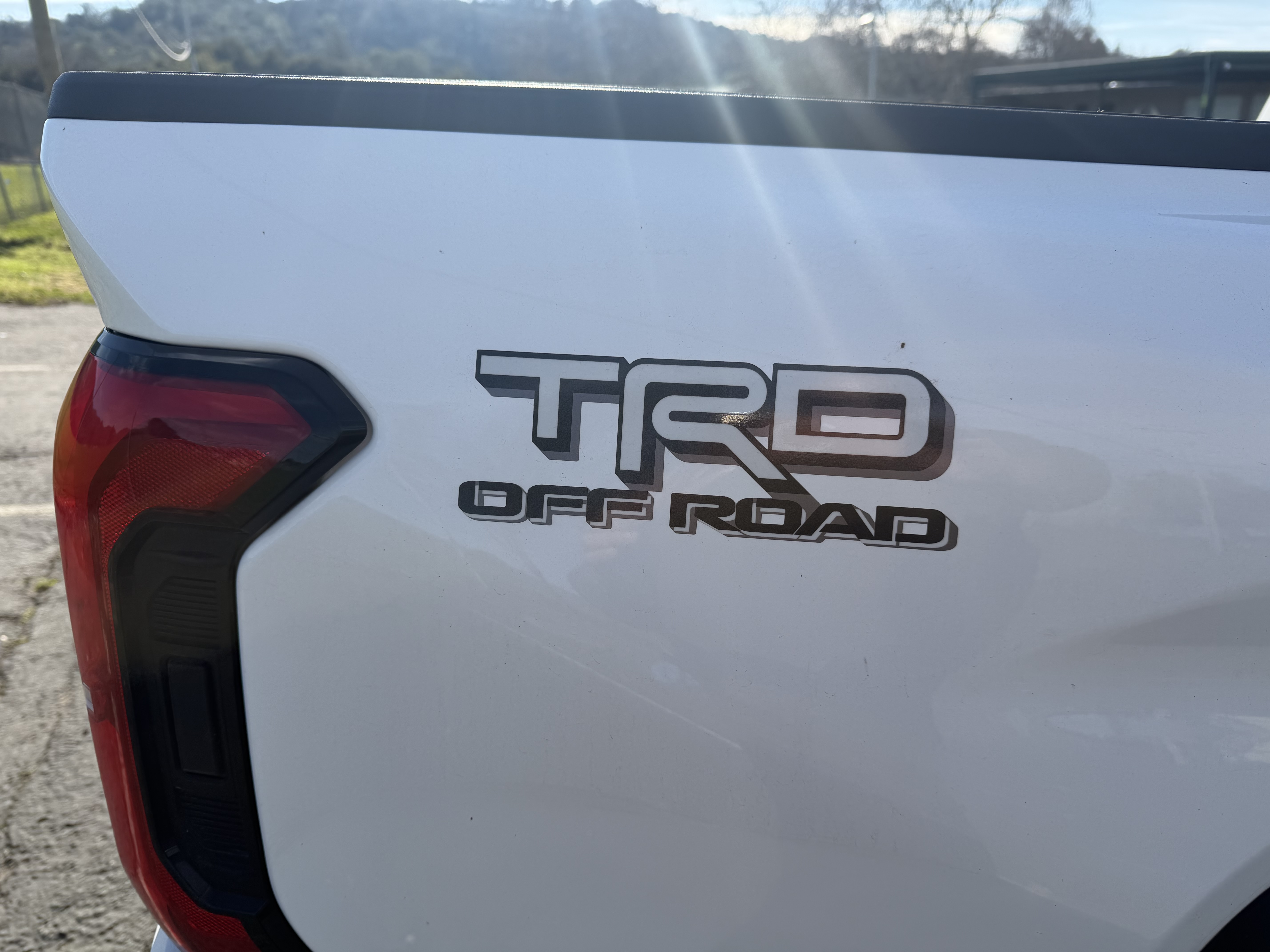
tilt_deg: -20.7
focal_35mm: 24
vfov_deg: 56.8
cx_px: 635
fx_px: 881
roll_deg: +2.2
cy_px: 476
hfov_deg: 71.6
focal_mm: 6.76
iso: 80
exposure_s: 1/3425
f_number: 1.78
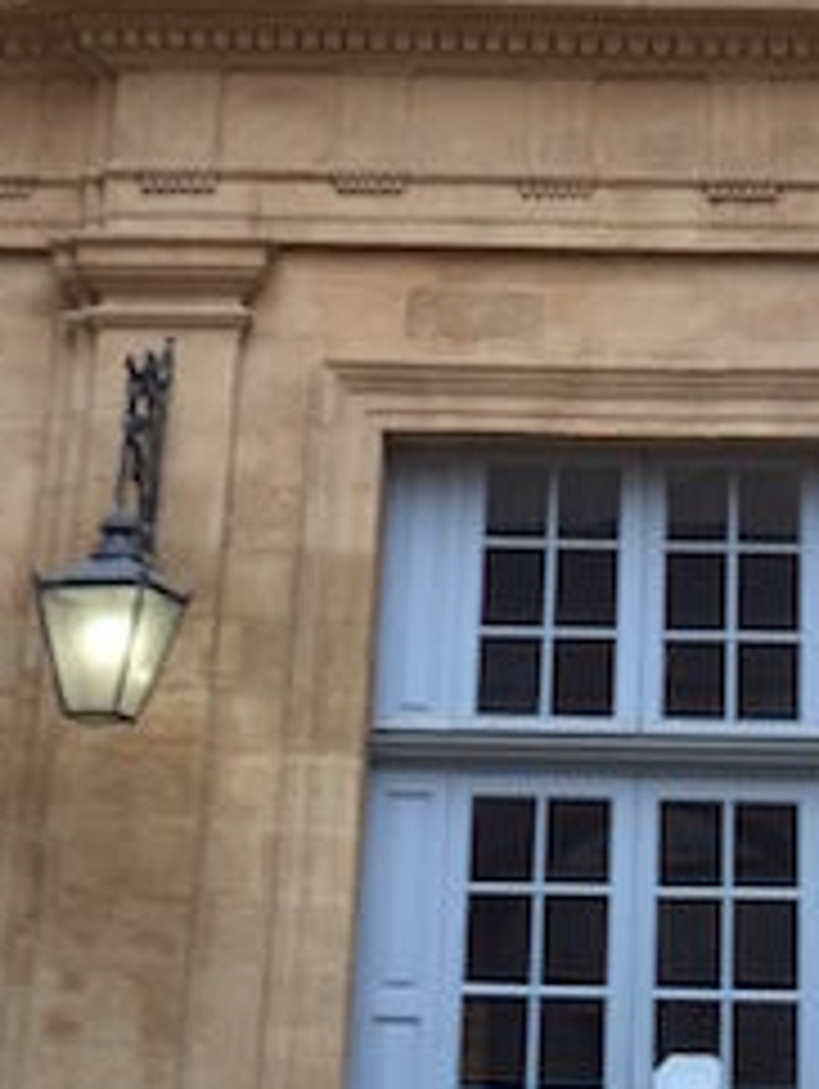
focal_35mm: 92
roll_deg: -2.4
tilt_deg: +24.3
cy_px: -94
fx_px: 2897
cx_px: 688
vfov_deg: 20.4
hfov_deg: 15.9
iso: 32
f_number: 2.2
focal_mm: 4.15
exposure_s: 1/50
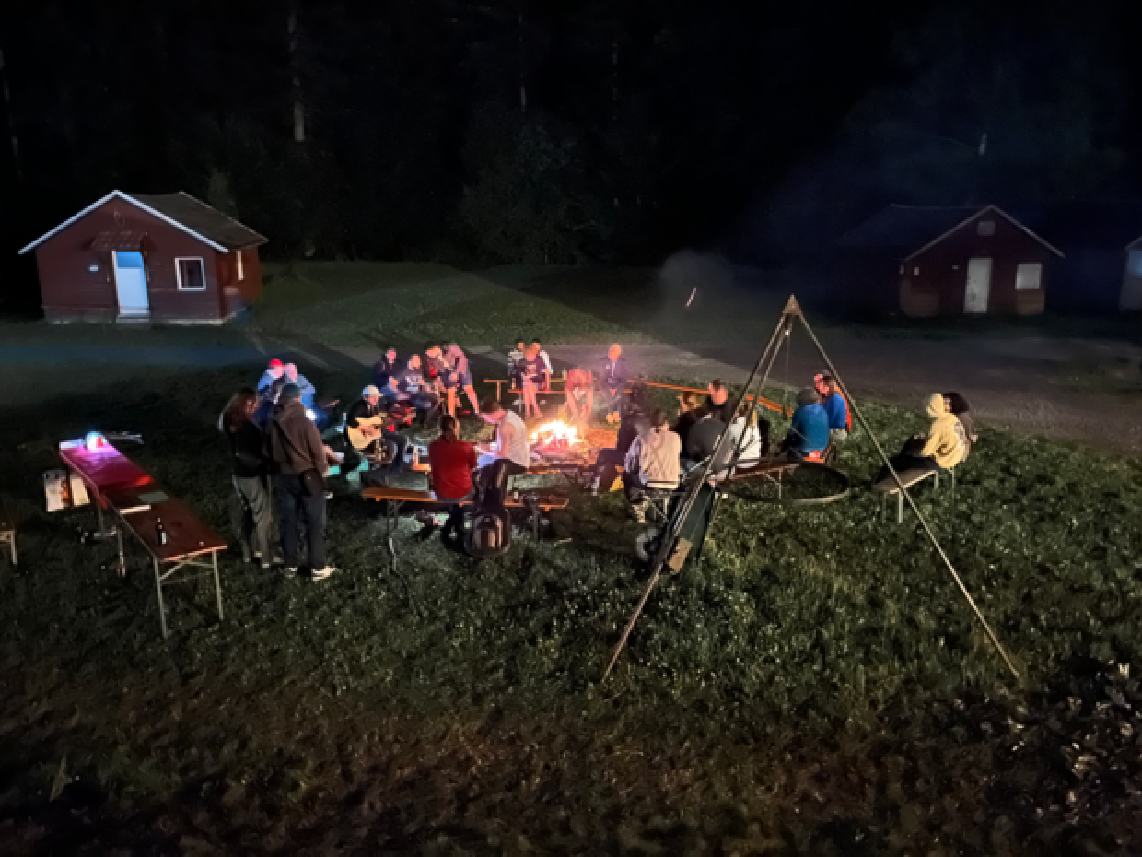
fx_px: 858
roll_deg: +0.3
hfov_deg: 67.3
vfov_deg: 53.1
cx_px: 571
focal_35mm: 26
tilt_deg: -13.9
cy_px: 428
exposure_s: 1/2
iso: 8000
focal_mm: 5.1
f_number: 1.6
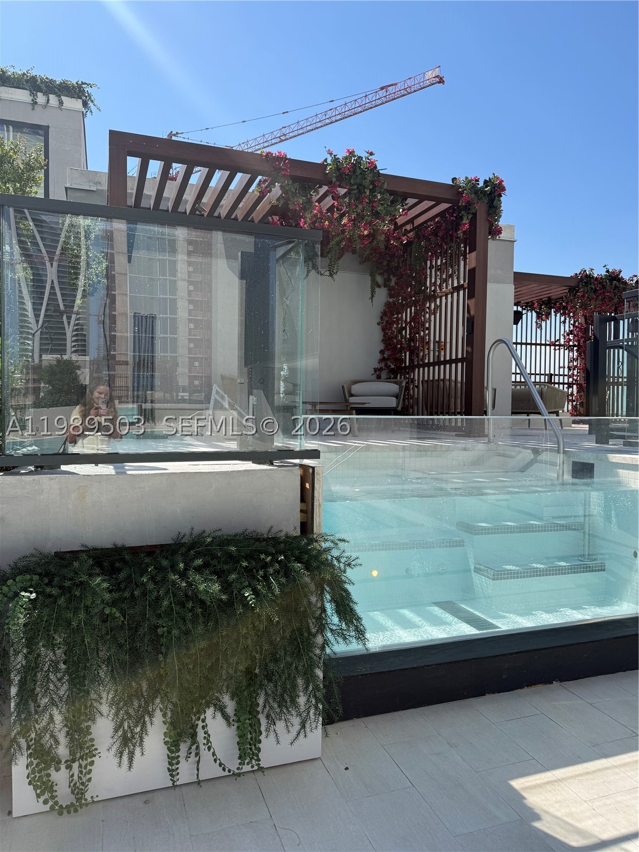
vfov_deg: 71.6
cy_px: 426
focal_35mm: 24
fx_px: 591
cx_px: 320
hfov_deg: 56.8
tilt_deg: -1.2
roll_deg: -1.8
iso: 80
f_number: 1.78
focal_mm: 6.76
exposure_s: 1/3759
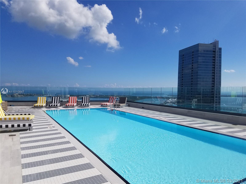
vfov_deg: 53.1
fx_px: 185
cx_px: 123
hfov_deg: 67.3
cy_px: 92
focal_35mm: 26
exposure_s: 1/7344
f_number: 1.7
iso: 50
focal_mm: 4.2
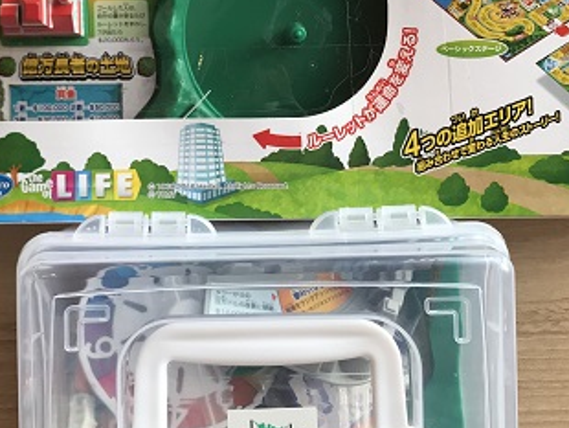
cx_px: 250
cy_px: 90
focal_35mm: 65
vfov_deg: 22.3
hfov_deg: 29.8
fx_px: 1069
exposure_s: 1/60
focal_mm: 3.99
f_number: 1.8
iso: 25
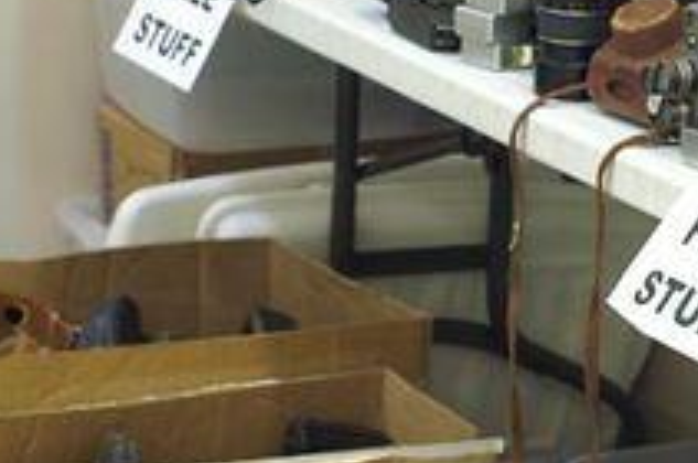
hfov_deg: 9.0
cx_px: 672
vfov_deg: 6.0
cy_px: 232
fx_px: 4414
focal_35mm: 228
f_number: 3.5
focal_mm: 50
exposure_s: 1/40
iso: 400
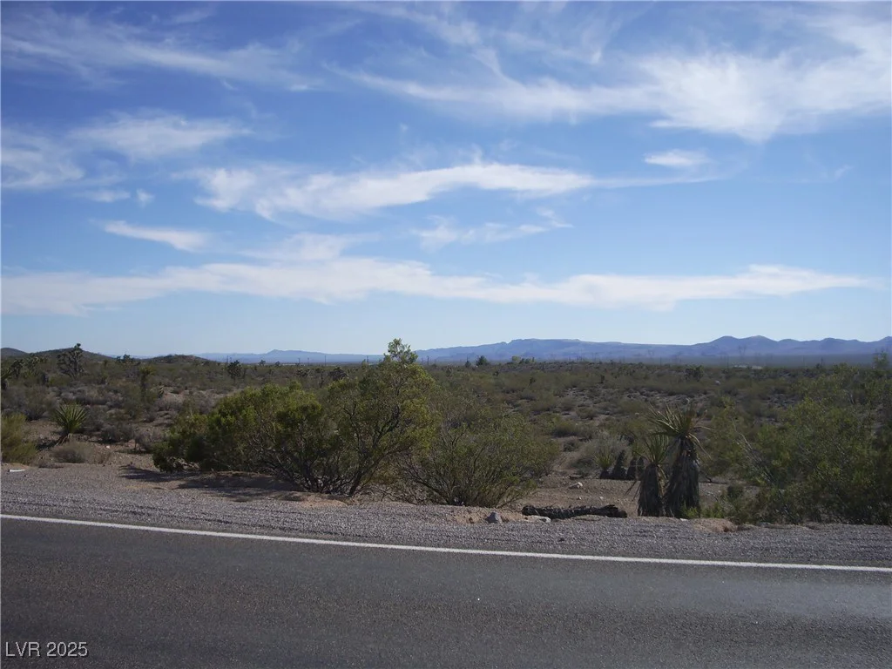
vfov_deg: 40.7
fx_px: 902
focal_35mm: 35
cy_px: 334
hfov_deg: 52.6
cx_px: 446
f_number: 4.3
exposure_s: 1/1000
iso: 80
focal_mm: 5.8
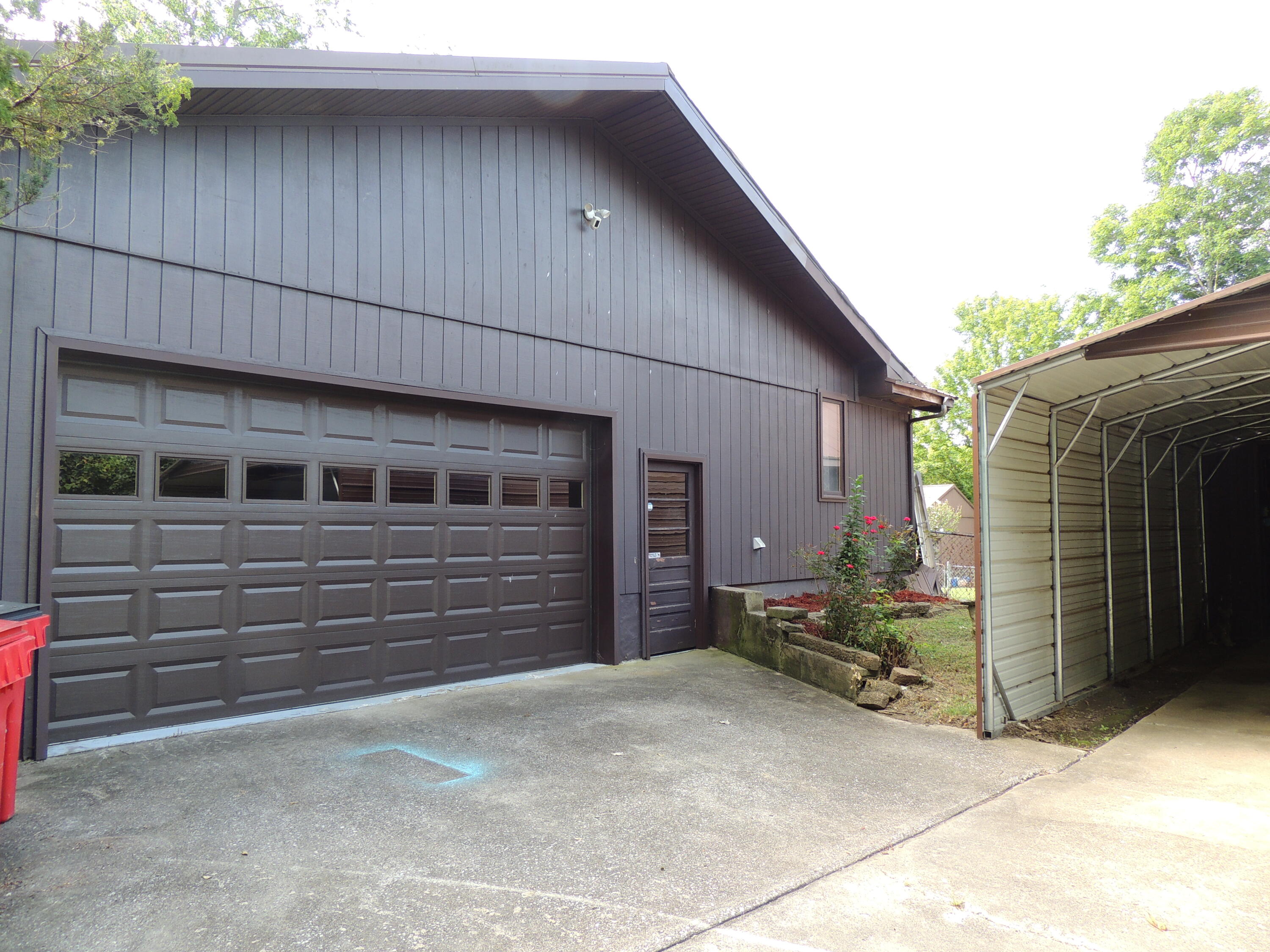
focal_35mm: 24
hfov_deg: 71.6
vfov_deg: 56.8
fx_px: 881
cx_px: 635
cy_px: 476
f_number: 3
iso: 100
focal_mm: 4.3
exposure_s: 1/80
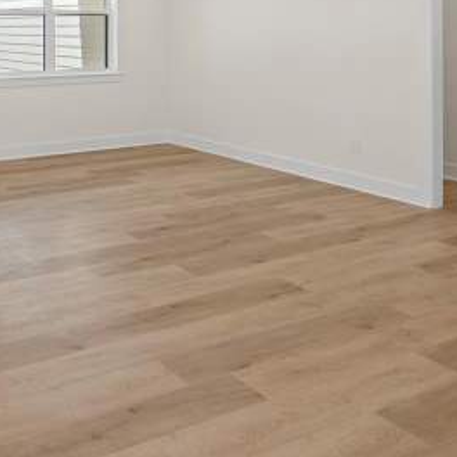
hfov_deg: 36.1
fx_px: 538
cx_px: -88
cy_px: 34
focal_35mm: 36
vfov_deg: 41.8
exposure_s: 1/6
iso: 160
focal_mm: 14
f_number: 11
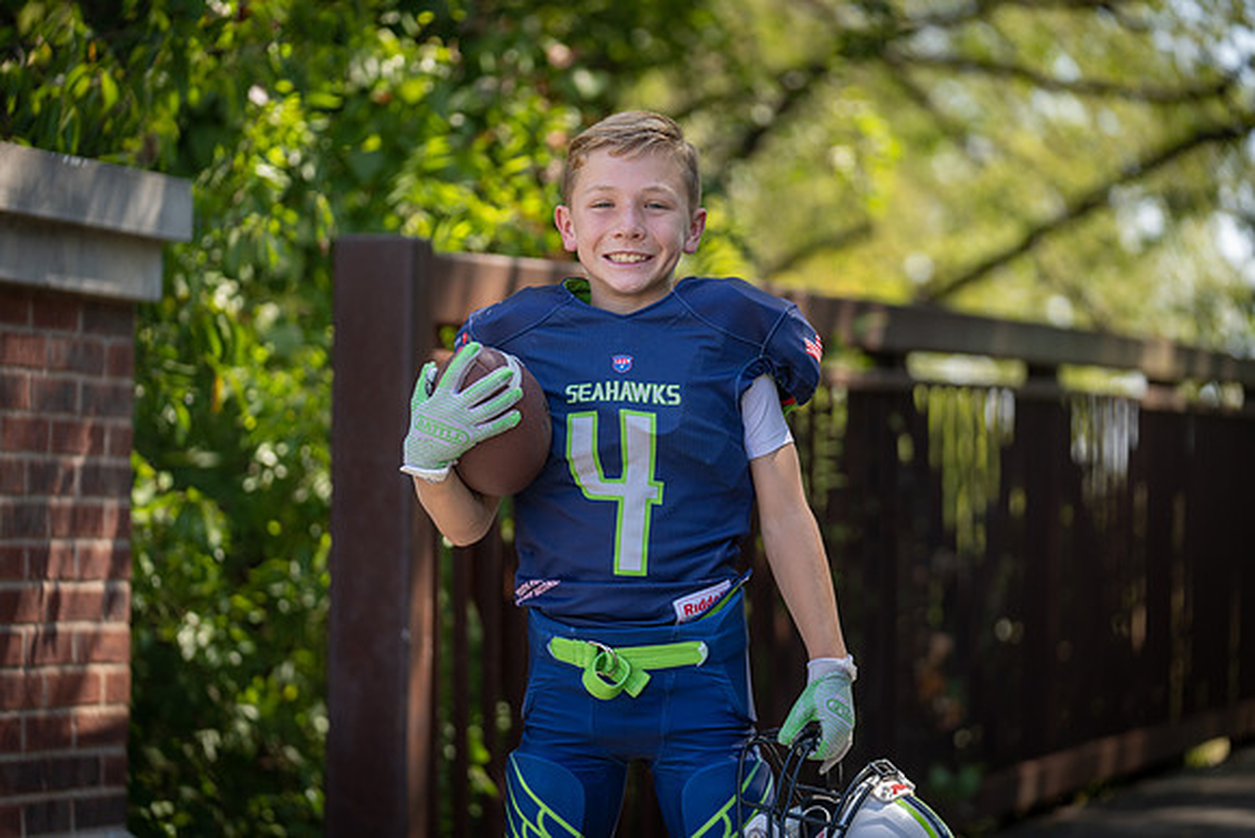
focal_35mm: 114
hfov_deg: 18.0
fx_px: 3969
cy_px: 419
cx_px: 628
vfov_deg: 12.0
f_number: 2.8
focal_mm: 112
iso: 100
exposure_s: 1/320
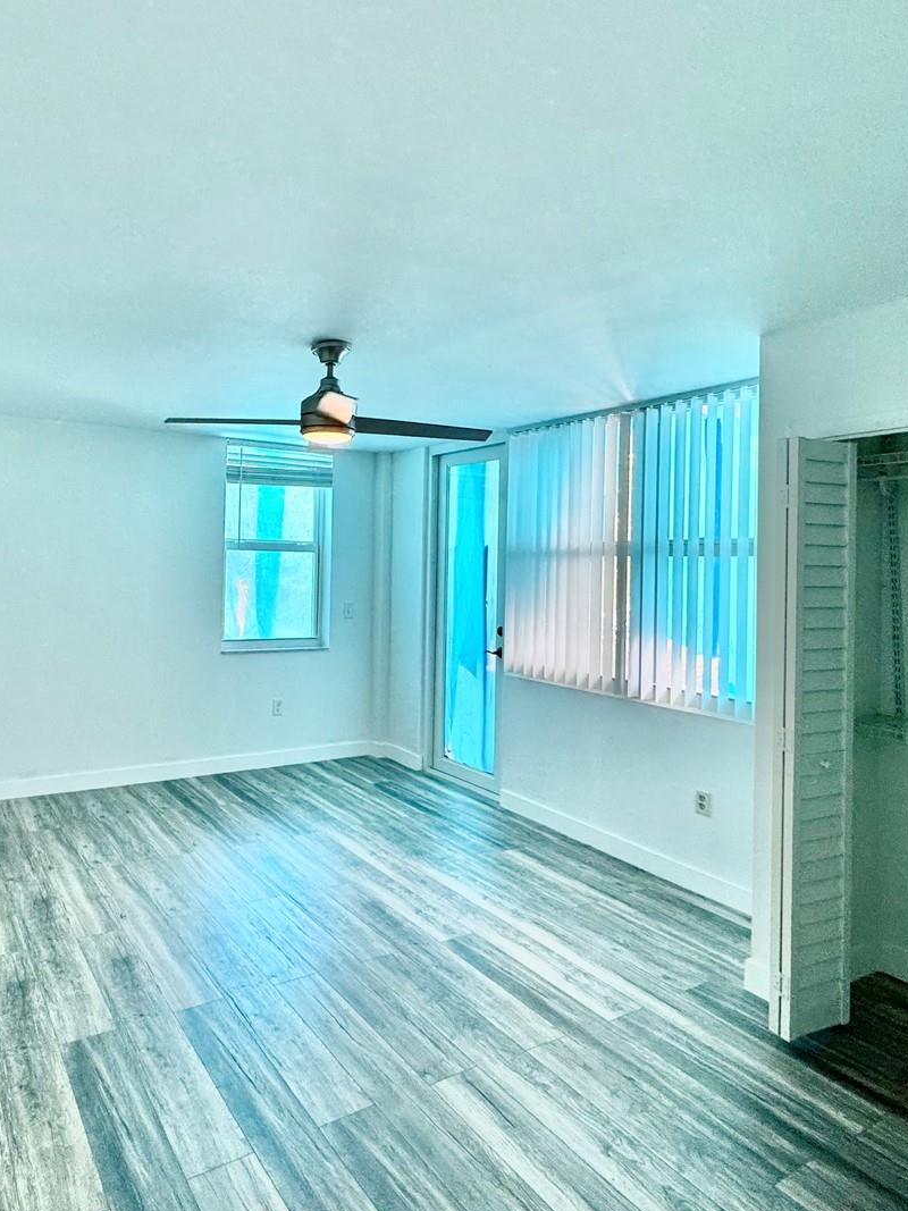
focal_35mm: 21
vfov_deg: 78.8
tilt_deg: +0.1
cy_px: 554
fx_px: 735
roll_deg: -1.4
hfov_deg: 61.5
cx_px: 285
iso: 250
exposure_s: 1/120
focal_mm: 2.22
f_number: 2.2
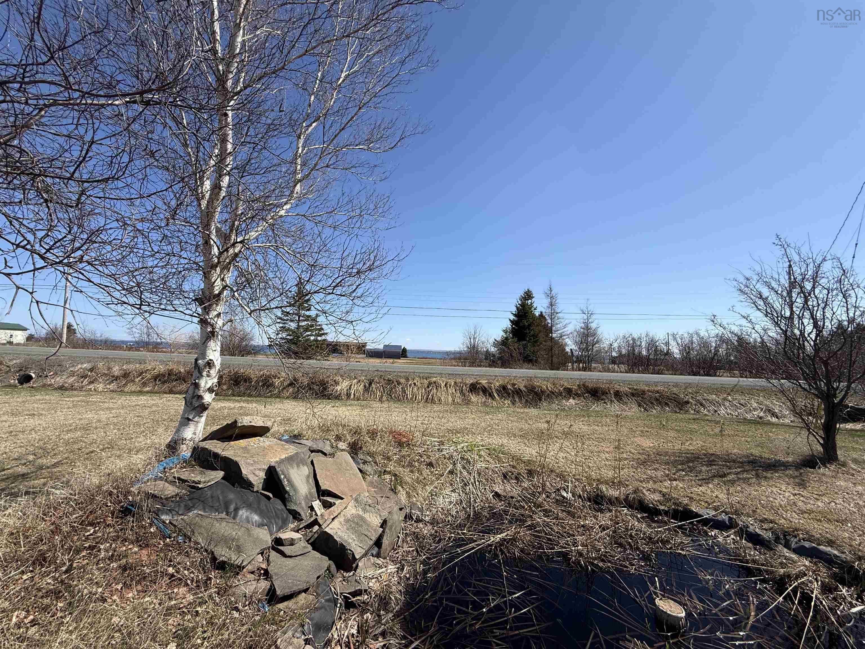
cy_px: 324
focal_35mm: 14
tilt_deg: +5.0
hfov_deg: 102.1
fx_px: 350
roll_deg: -1.7
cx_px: 432
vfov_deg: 85.7
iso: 50
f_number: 2.2
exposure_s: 1/2506
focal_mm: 2.22
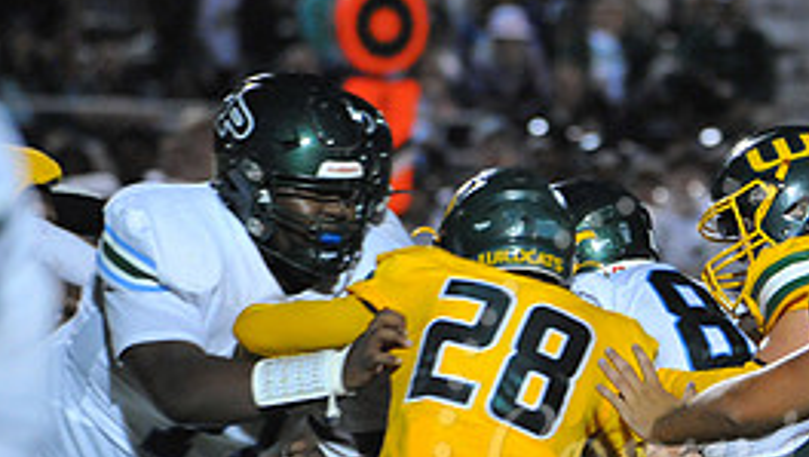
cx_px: 726
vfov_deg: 2.0
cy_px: 469
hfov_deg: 3.6
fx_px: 12817
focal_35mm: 597
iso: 6400
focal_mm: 260
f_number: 5.6
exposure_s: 1/200
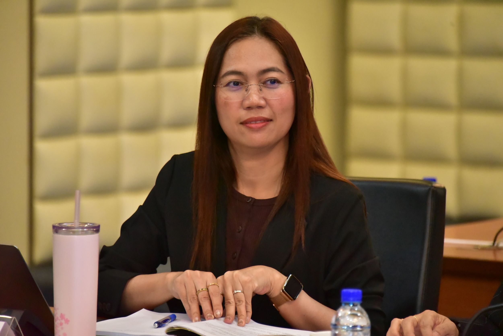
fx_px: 3494
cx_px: 252
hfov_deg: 8.2
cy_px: 168
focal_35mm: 250
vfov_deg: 5.5
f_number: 5.6
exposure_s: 1/200
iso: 8000
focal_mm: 250
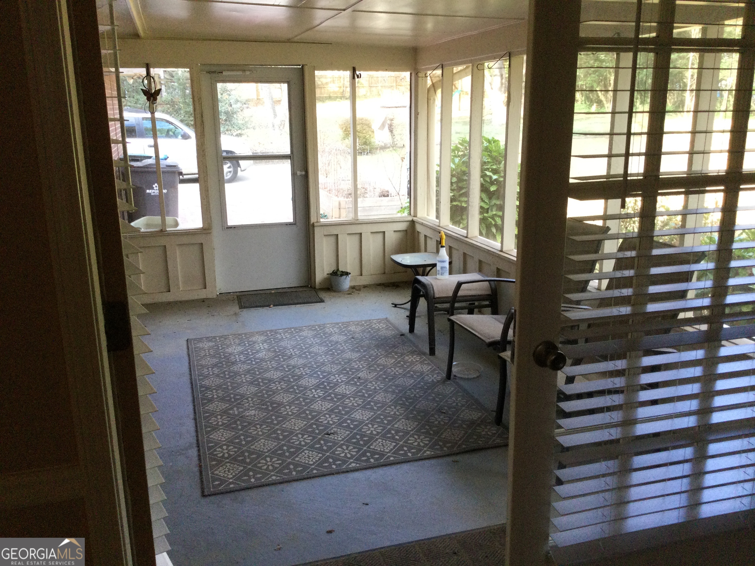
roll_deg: -0.9
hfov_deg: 58.4
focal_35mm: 31
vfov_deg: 45.4
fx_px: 676
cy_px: 283
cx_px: 378
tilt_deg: -12.4
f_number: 2.4
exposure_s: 1/30
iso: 32
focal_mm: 3.3
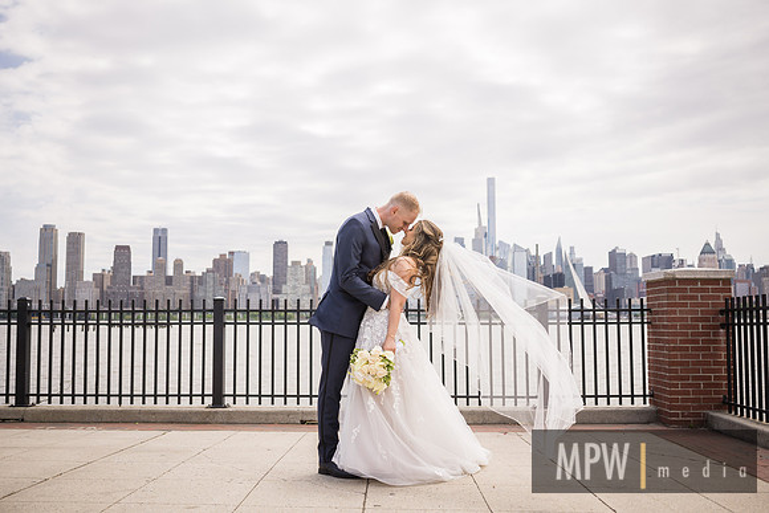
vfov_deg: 37.4
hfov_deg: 53.8
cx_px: 384
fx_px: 758
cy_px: 256
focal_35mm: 35
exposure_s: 1/1250
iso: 100
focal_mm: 35
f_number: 2.8
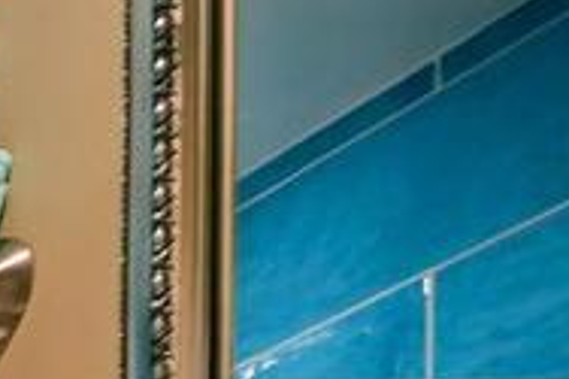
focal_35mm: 115
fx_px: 1816
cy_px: 1210
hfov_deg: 9.5
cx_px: -1441
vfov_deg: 9.1
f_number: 2.8
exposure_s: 1/30
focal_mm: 10
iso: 250
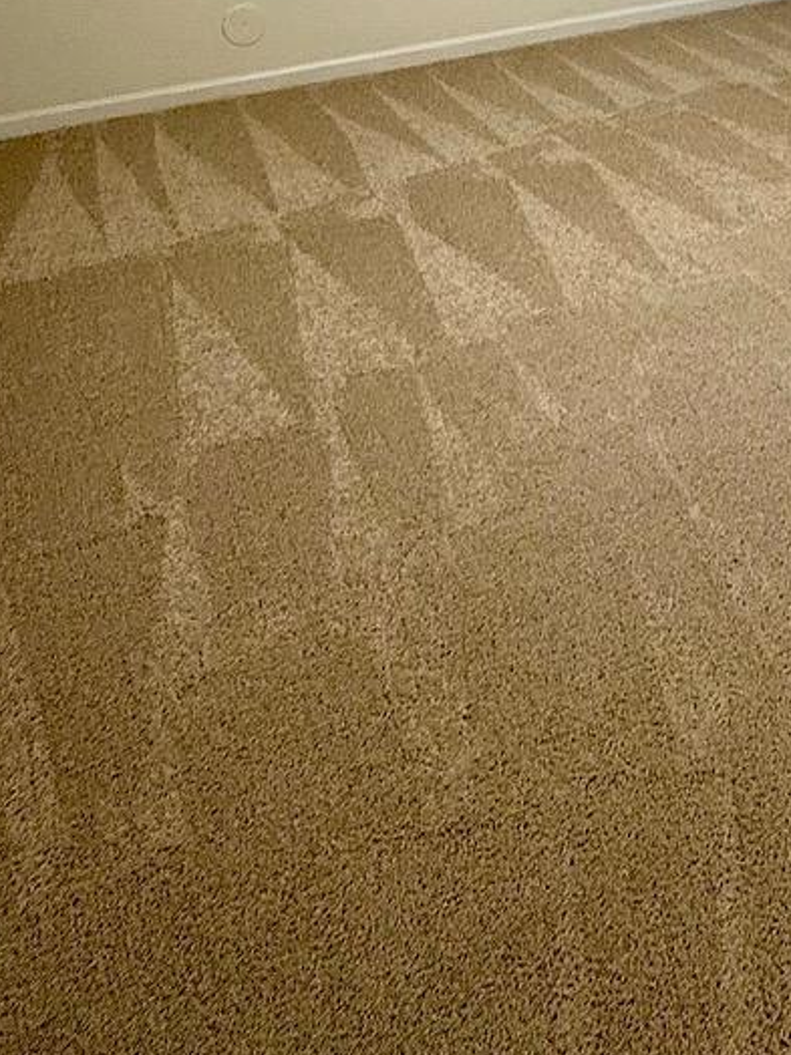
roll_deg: +1.0
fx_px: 1249
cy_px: -62
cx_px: 684
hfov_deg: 33.6
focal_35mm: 41
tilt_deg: -13.8
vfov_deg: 38.9
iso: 320
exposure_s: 1/120
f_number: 2.2
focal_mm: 2.22
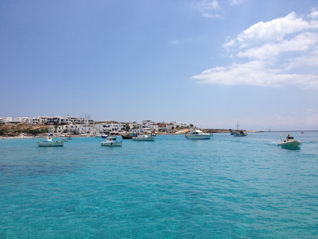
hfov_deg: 52.6
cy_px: 120
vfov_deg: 40.7
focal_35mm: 35
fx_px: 322
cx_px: 159
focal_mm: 4.28
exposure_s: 1/3953
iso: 50
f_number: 2.4
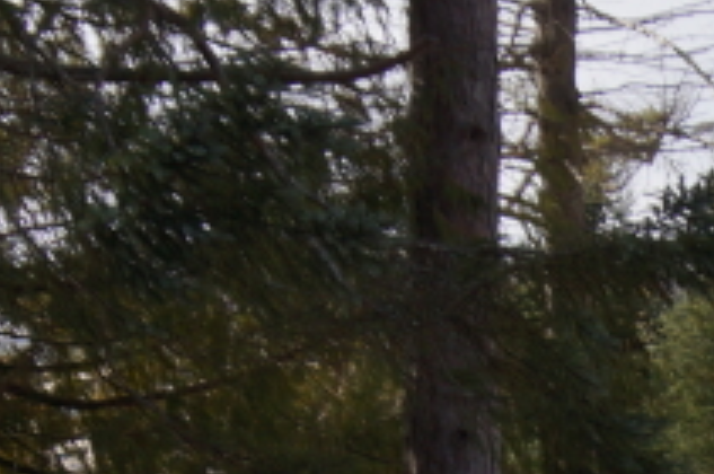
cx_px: 1438
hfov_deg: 13.6
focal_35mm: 128
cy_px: 1066
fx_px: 2535
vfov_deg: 9.7
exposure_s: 1/125
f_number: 5.6
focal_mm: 18
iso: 100
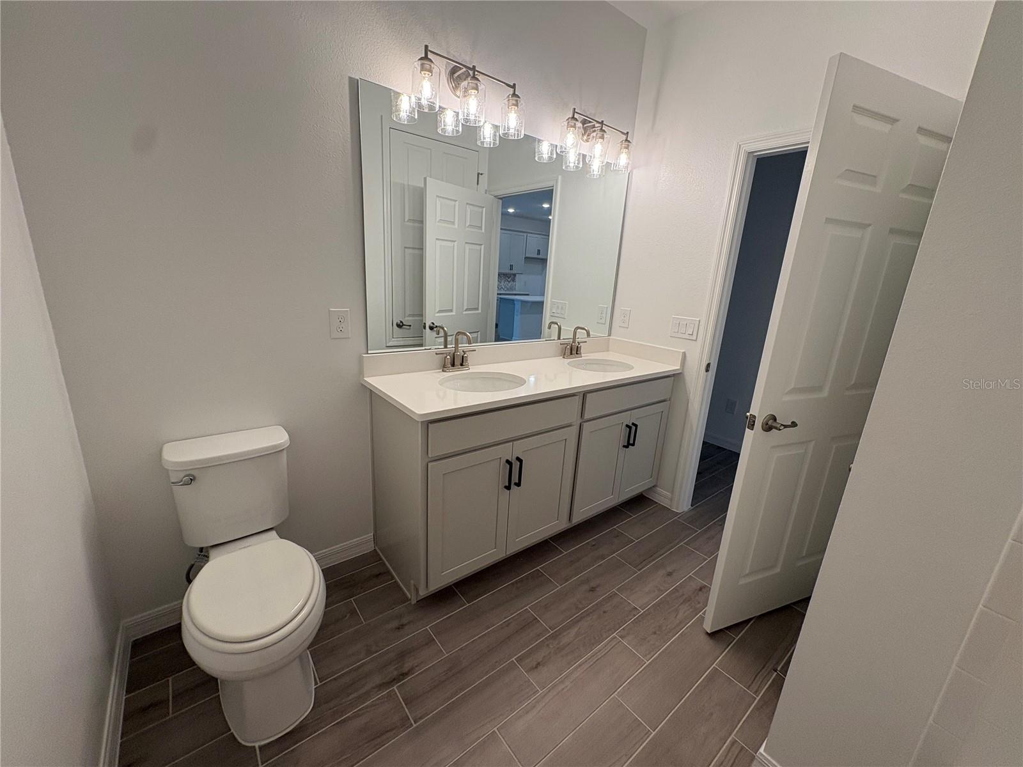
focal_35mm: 14
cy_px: 384
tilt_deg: -15.4
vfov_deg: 85.7
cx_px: 512
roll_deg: -3.2
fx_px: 414
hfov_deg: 102.1
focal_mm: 2.22
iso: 80
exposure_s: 1/120
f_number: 2.2
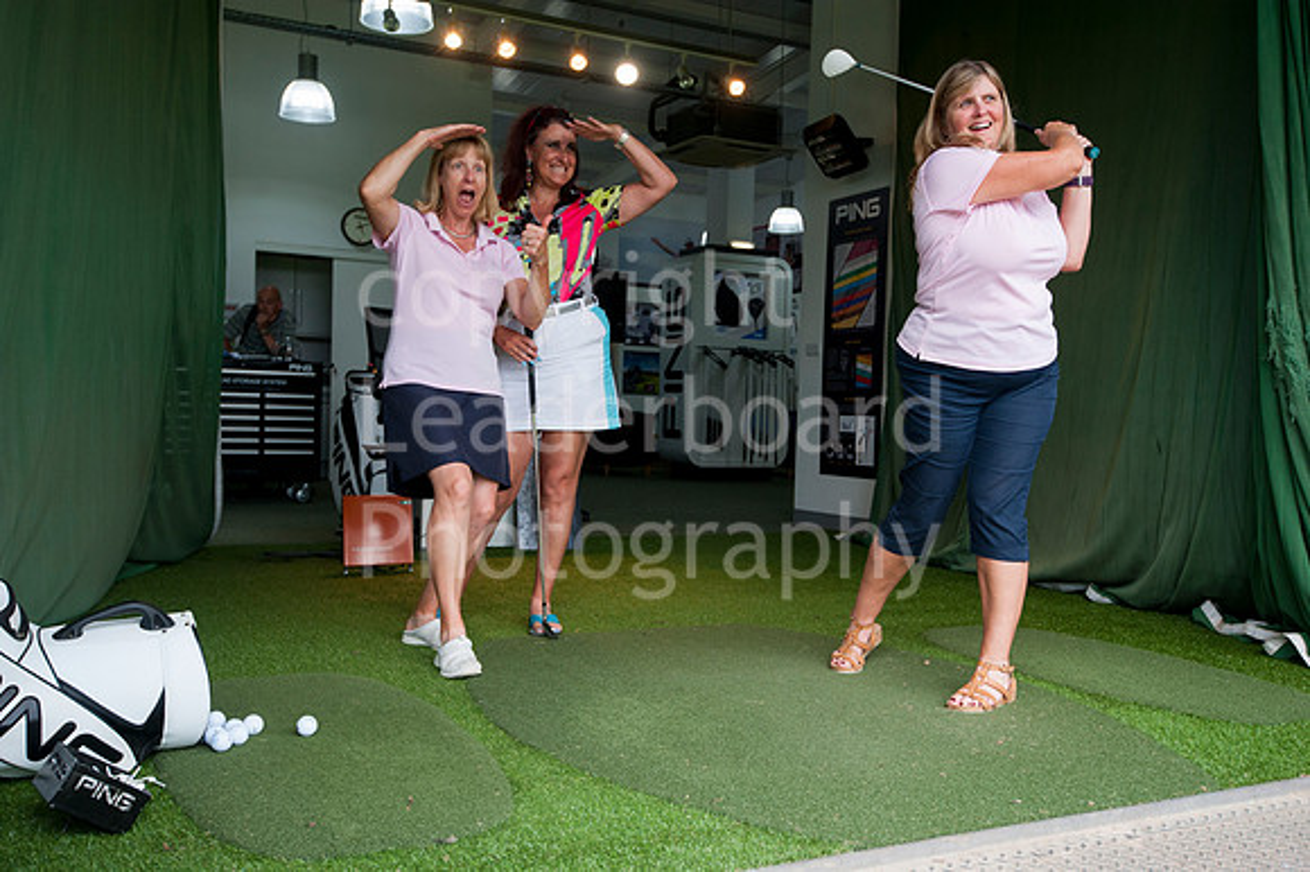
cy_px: 436
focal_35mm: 32
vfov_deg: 41.1
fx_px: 1164
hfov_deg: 58.7
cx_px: 655
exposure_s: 1/320
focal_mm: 32
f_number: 5.6
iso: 800
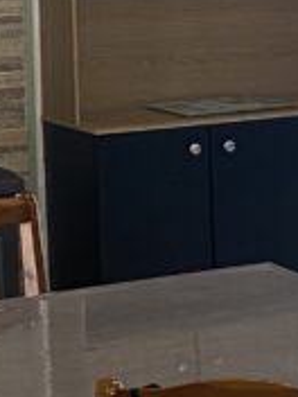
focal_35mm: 151
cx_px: 93
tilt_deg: -4.7
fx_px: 1733
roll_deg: +1.1
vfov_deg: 13.0
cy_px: 61
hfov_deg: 9.8
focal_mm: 4.25
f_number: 1.8
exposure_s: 1/60
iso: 160
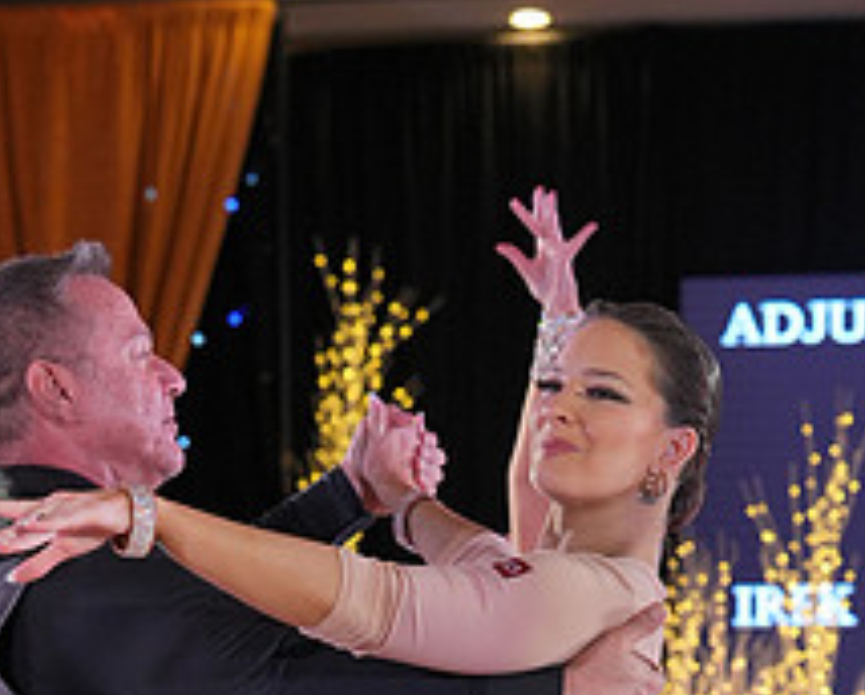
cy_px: 1022
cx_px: 273
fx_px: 4104
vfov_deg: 9.4
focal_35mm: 160
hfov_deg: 12.0
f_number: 4
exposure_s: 1/400
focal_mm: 63
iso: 1600
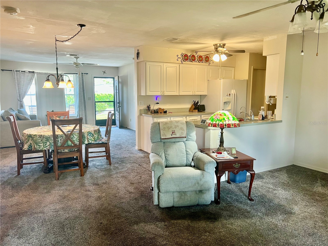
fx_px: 246
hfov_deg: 67.3
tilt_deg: -7.1
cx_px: 164
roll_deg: +0.0
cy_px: 123
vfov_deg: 53.1
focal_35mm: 26
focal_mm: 5.7
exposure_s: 1/60
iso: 100
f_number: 1.5
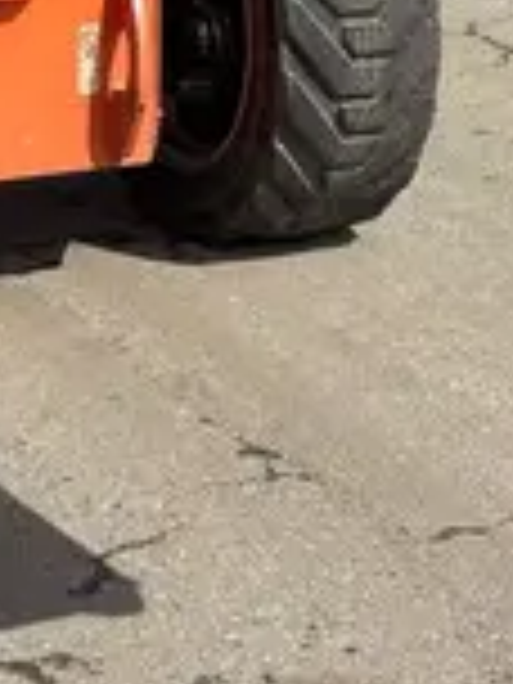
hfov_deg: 11.8
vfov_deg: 14.5
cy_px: -385
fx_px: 2470
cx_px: 81
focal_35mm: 125
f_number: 1.6
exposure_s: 1/4425
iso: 50
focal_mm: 5.96
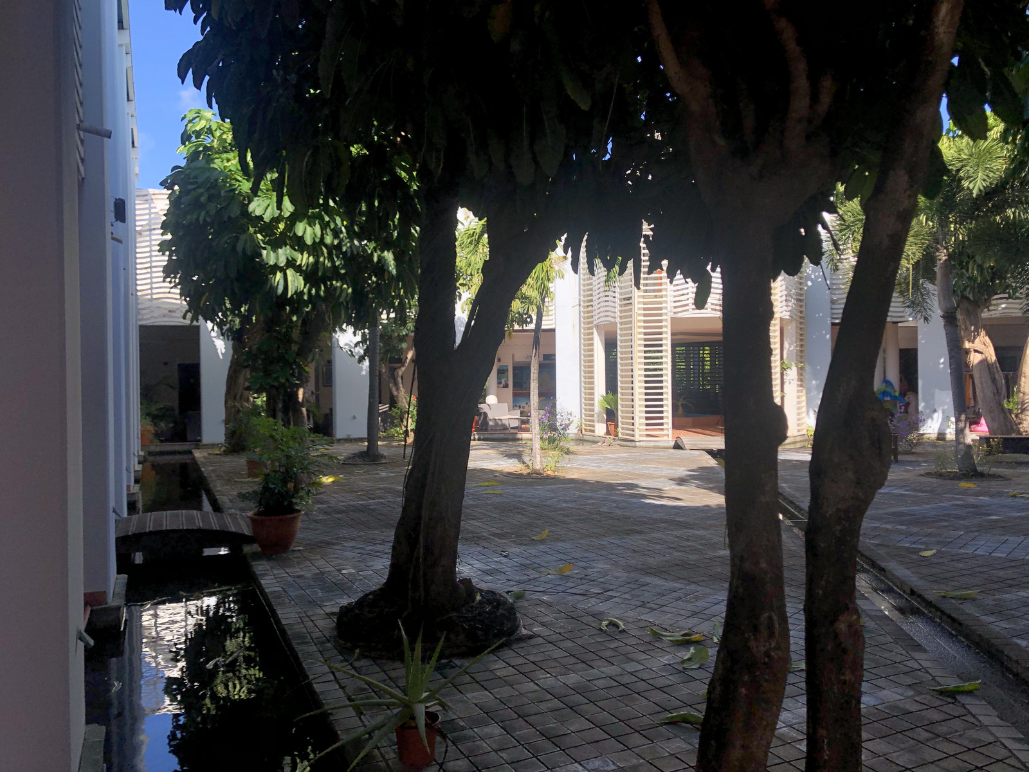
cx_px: 514
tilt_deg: -0.3
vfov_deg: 49.7
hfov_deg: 63.4
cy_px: 386
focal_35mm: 28
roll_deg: +1.3
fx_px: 832
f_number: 1.8
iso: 20
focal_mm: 4
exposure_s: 1/1845
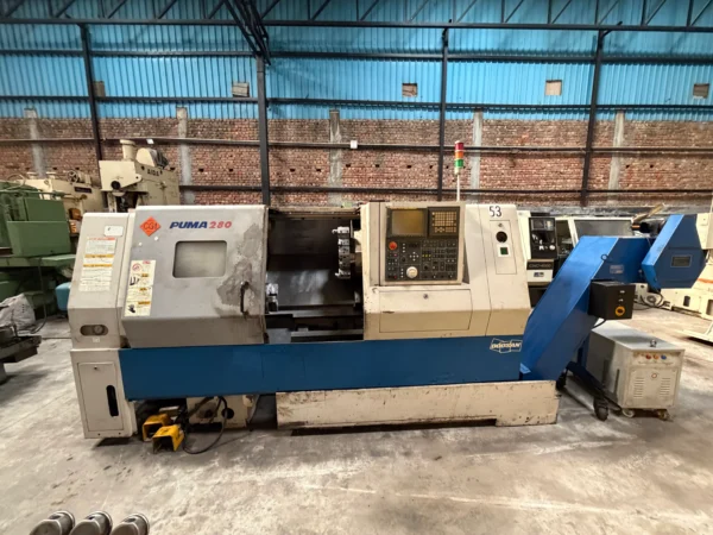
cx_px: 356
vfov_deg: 85.7
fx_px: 288
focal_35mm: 14
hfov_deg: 102.1
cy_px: 268
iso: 640
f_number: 2.2
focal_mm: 2.22
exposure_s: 1/60
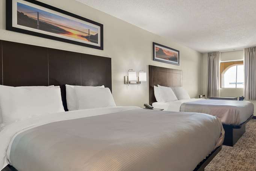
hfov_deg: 78.5
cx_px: 171
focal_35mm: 21
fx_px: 149
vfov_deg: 59.3
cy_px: 98
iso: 320
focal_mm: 14
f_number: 8
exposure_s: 6
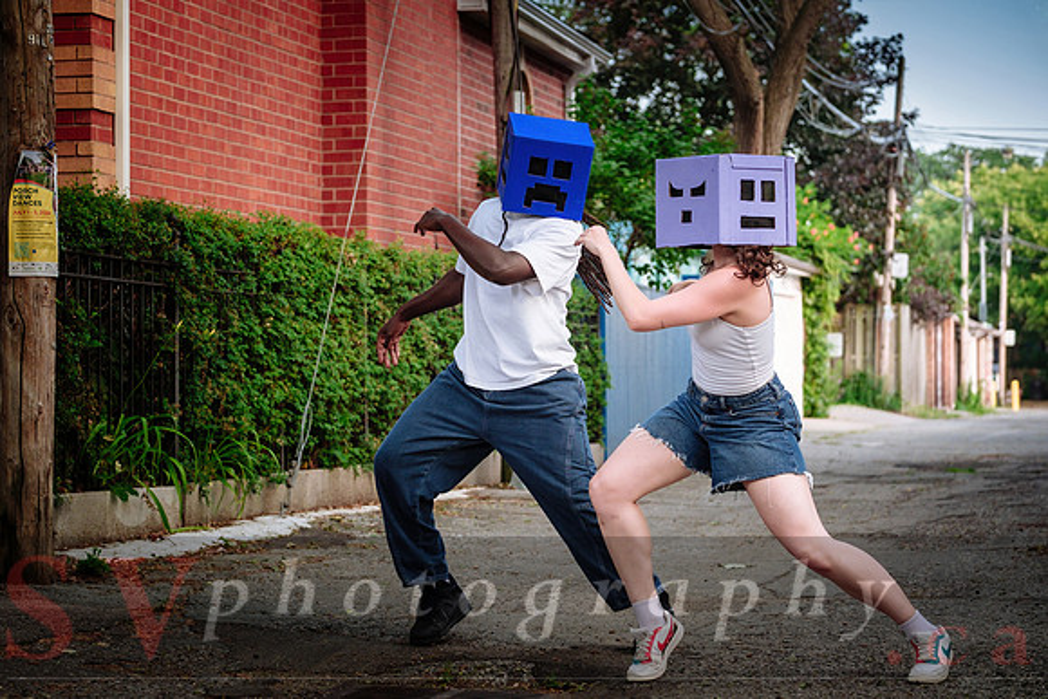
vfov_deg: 15.0
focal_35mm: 91
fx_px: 2663
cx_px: 503
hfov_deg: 22.3
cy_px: 363
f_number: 2.8
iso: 500
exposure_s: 1/250
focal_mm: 58.7
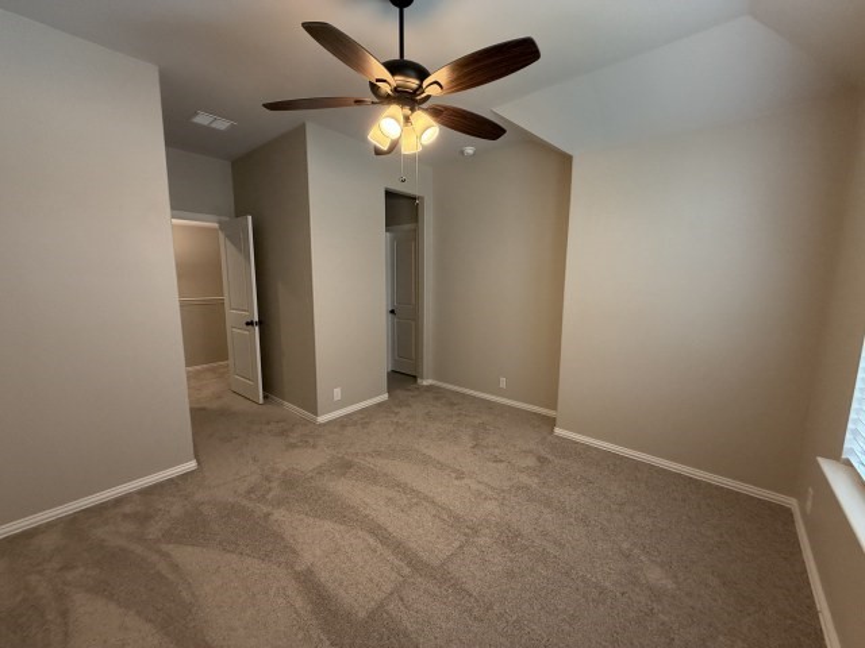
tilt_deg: -9.4
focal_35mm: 14
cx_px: 432
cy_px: 324
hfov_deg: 102.1
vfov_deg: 85.7
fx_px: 350
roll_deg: -0.1
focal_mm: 2.22
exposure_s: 1/60
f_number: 2.2
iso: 200
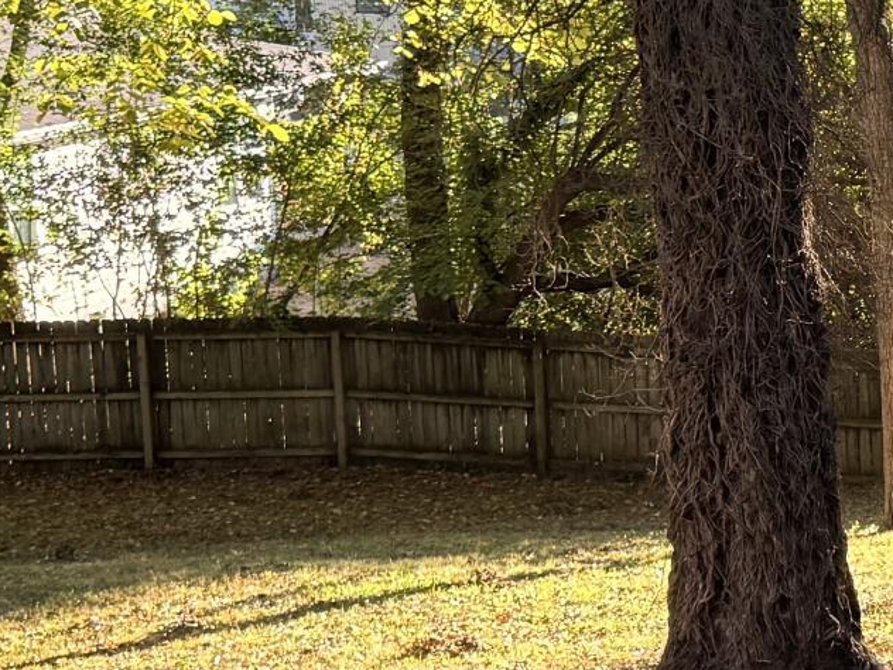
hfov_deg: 15.6
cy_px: 366
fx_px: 2941
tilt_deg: -10.5
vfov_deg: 13.0
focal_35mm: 114
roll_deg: -0.7
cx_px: 1436
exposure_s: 1/228
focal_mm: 6.76
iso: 125
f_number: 1.78
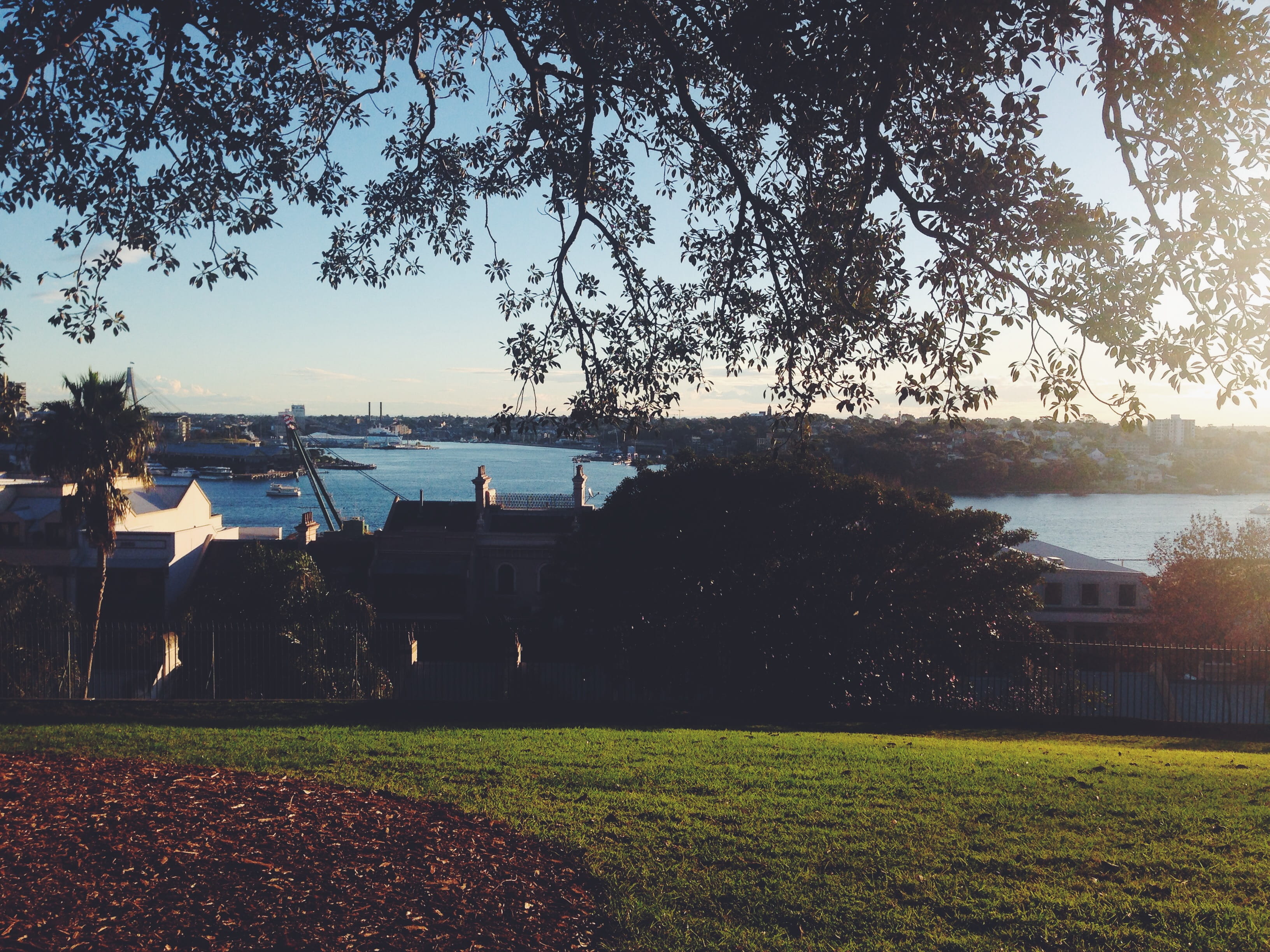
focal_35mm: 33
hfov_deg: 55.4
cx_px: 635
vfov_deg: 42.9
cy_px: 476
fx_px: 1211
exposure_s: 1/1232
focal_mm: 4.12
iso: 50
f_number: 2.4
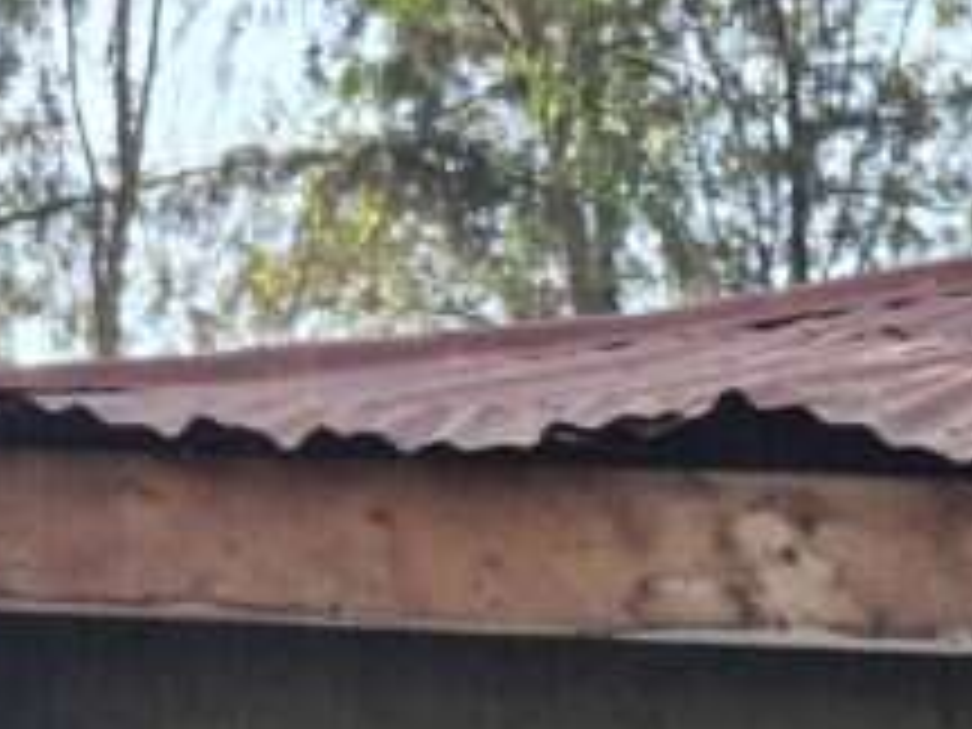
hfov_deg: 17.9
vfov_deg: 11.5
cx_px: 720
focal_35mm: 109
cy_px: 1683
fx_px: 3061
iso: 25
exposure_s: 1/240
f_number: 1.8
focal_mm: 5.4
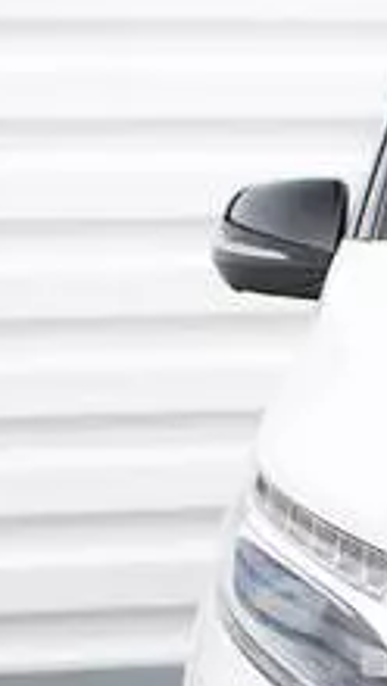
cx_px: 979
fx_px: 3224
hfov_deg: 6.5
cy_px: 752
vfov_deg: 12.0
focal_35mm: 177
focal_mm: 35
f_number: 2.5
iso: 500
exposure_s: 1/160
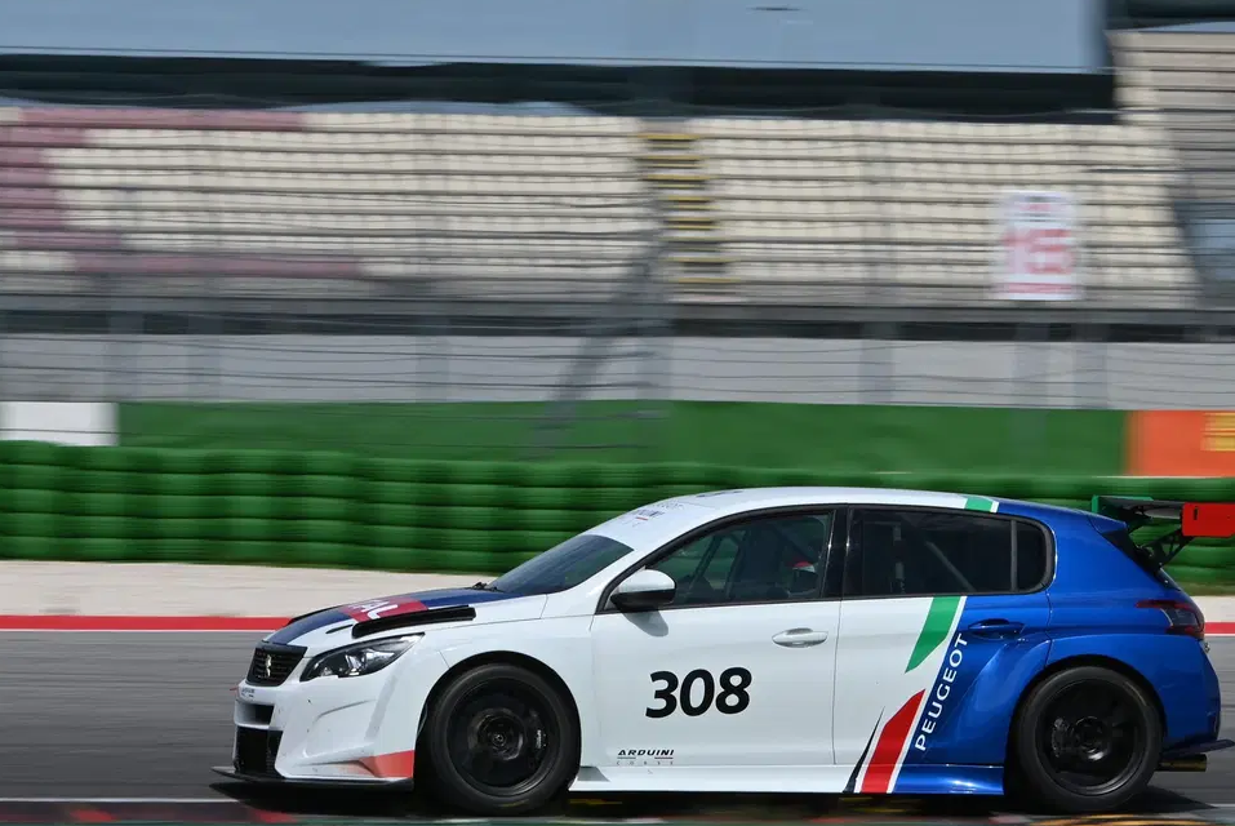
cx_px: 761
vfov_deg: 4.9
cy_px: 480
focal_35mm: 282
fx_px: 9683
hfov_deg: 7.3
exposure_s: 1/250
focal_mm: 150
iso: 180
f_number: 16
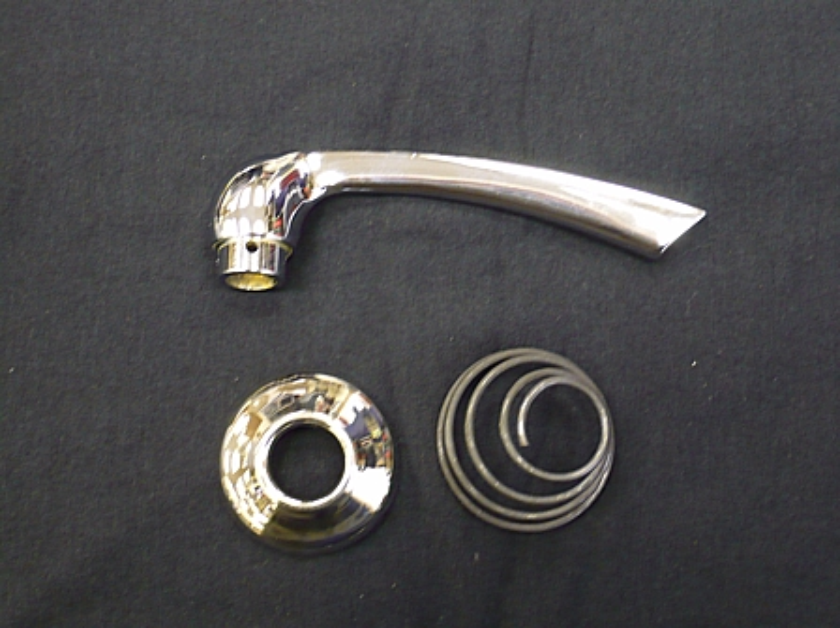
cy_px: 314
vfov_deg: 24.4
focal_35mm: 60
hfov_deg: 32.2
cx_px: 420
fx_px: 1454
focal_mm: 9.9
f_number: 3.7
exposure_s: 1/8
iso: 200
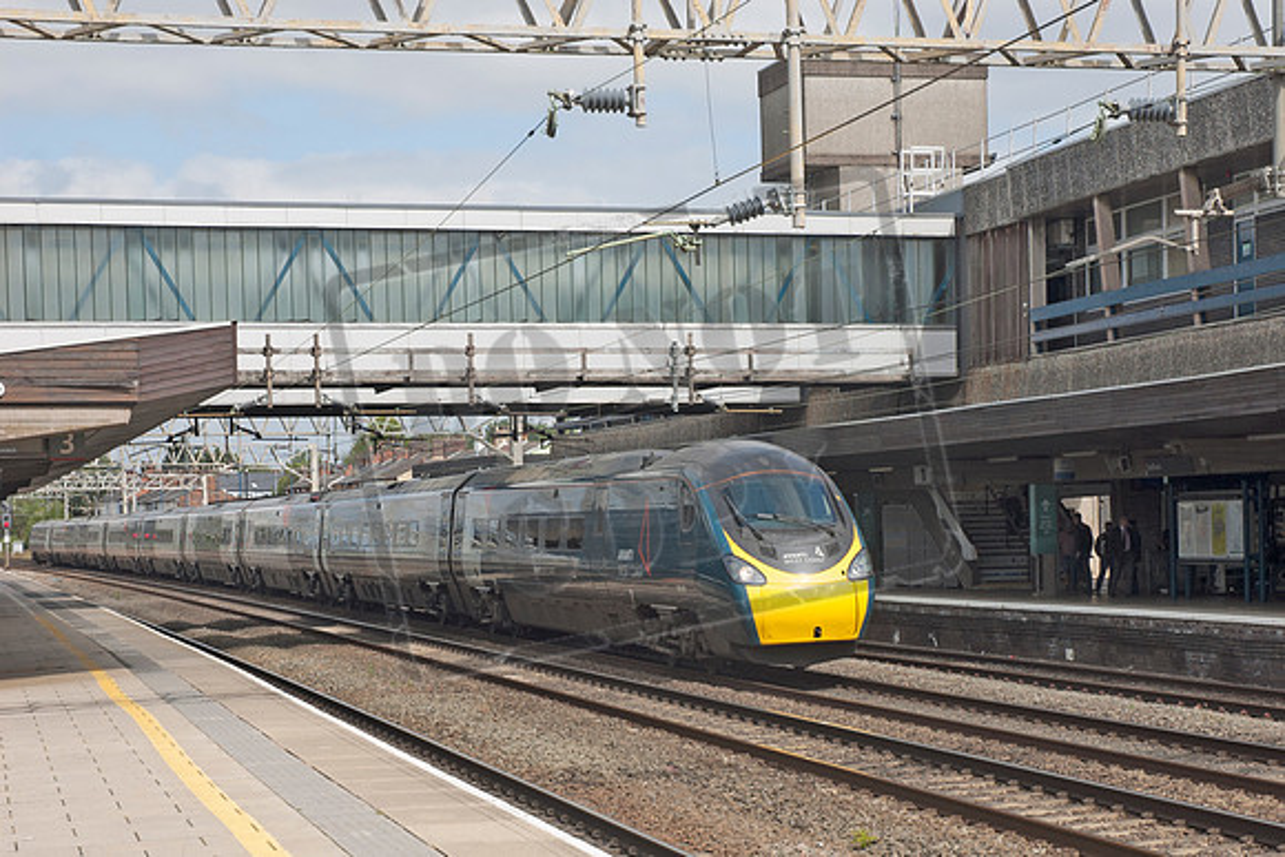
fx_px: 2356
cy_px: 428
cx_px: 642
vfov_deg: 20.6
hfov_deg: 30.5
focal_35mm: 66
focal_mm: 44
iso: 200
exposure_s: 1/250
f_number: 8
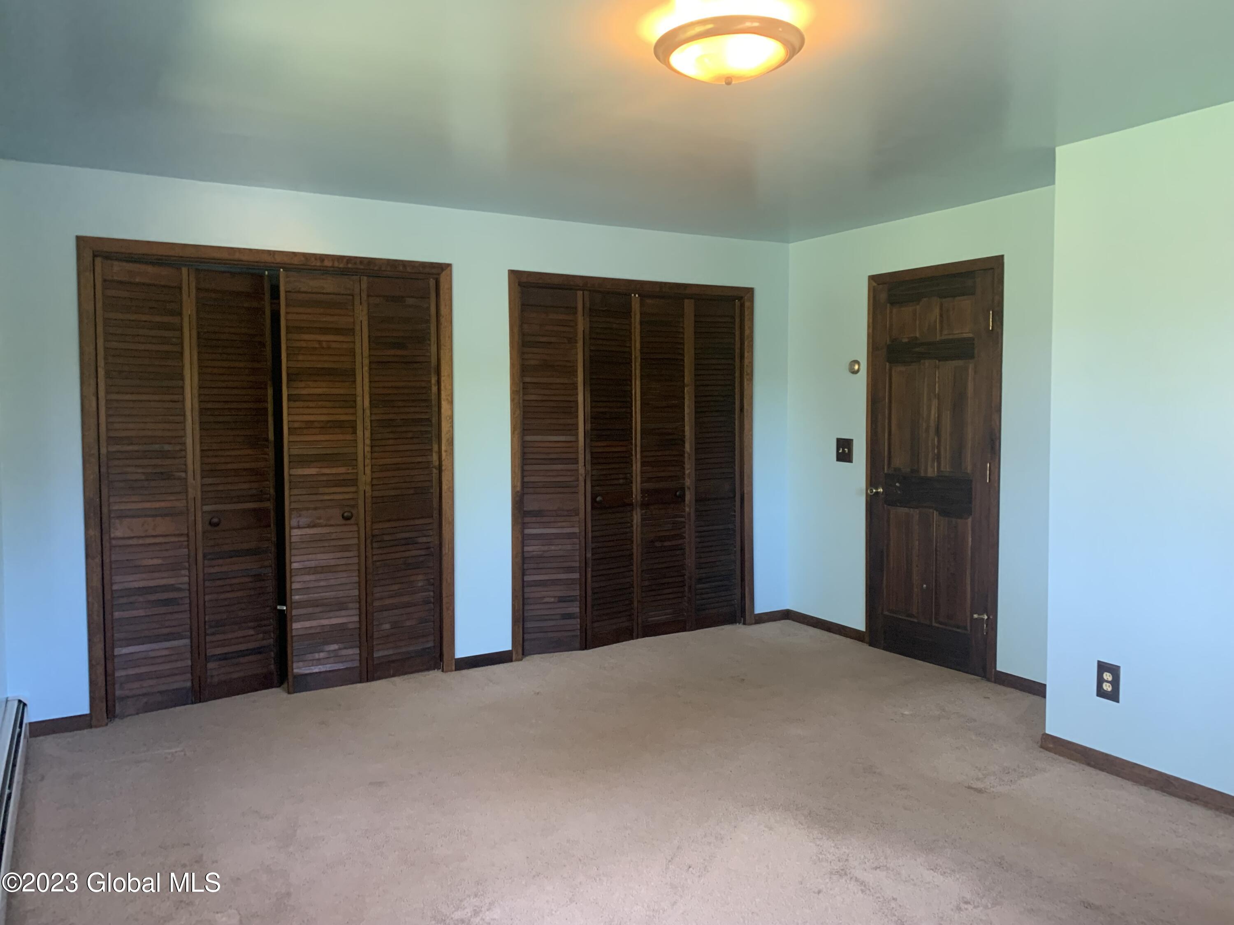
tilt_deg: -0.5
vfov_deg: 53.1
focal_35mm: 26
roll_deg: -1.0
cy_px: 462
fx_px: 927
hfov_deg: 67.3
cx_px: 617
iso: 320
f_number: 1.8
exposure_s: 1/60
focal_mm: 4.25
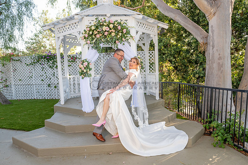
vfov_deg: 47.9
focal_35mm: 27
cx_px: 120
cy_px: 89
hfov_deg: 67.4
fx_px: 186
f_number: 4.5
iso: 250
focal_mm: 24
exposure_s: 1/200
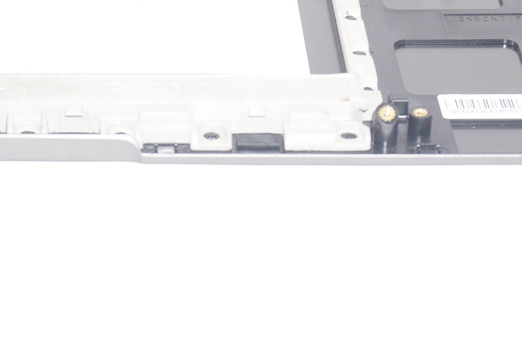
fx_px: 1878
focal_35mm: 130
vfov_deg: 10.5
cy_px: -10
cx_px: 23
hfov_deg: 15.6
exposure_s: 1/160
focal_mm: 27
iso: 400
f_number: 5.6
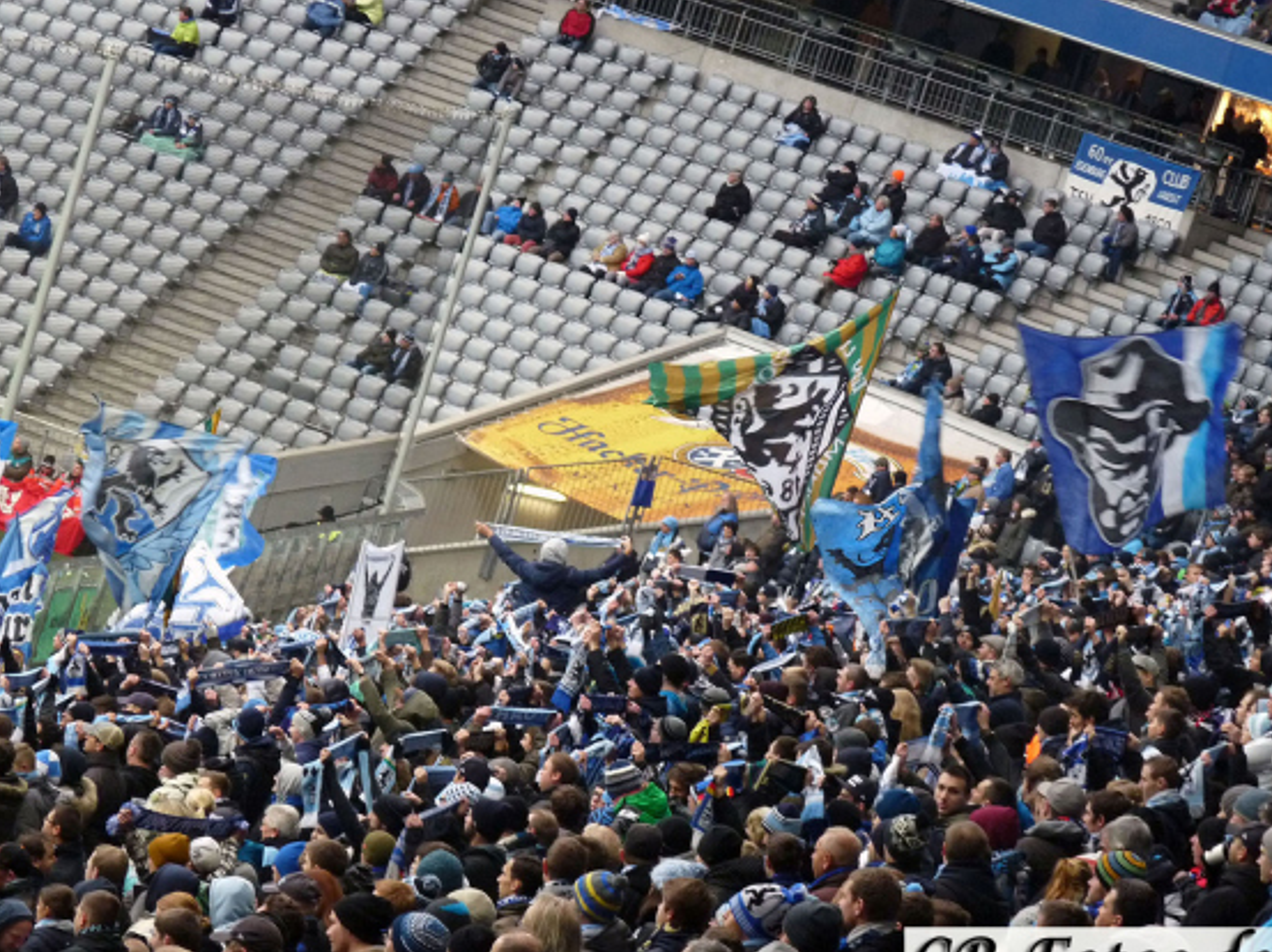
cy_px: 481
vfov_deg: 8.4
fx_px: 6500
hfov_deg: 11.2
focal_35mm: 177
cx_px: 621
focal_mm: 29
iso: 400
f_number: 3.7
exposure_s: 1/60
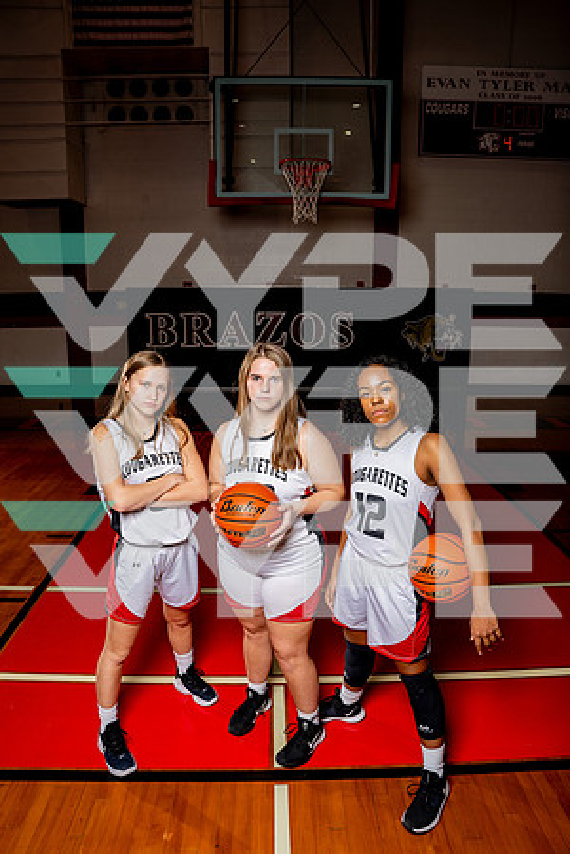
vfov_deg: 71.5
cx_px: 285
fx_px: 594
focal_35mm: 25
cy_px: 427
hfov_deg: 51.3
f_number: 8
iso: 100
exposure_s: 1/250
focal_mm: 25
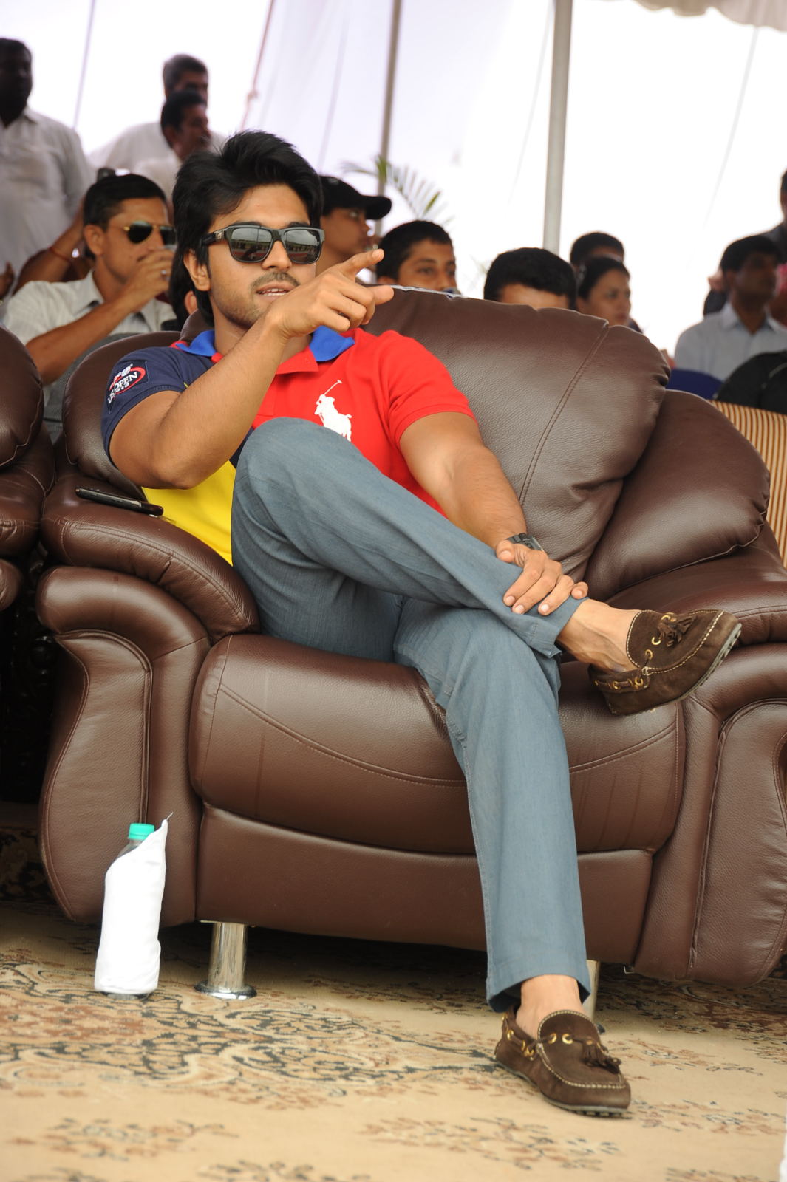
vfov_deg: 20.4
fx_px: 3282
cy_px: 591
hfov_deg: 13.7
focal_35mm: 100
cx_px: 394
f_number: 6.3
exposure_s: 1/125
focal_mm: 100
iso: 500
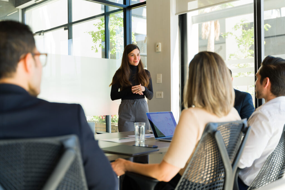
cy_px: 95
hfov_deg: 45.4
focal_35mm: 43
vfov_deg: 31.2
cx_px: 142
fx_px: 340
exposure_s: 1/160
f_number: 2.8
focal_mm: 43
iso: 125
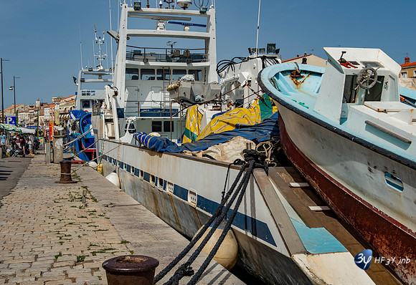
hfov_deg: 40.0
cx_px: 201
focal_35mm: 49
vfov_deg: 28.0
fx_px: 572
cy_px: 142
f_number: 9
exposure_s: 1/320
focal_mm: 48
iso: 100
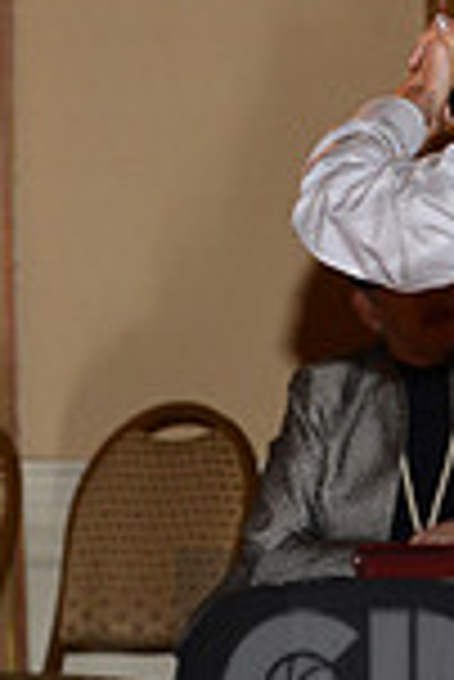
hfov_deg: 2.2
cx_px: 798
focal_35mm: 613
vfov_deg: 3.4
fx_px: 11569
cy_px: 703
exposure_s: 1/250
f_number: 8
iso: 1250
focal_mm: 160
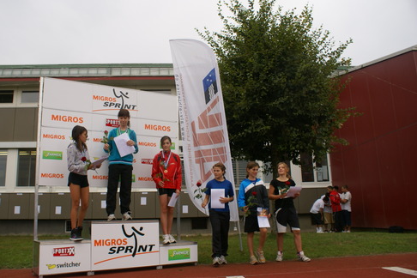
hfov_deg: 61.8
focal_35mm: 30
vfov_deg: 43.6
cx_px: 189
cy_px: 141
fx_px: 347
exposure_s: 1/200
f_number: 3.5
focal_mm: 18
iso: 100
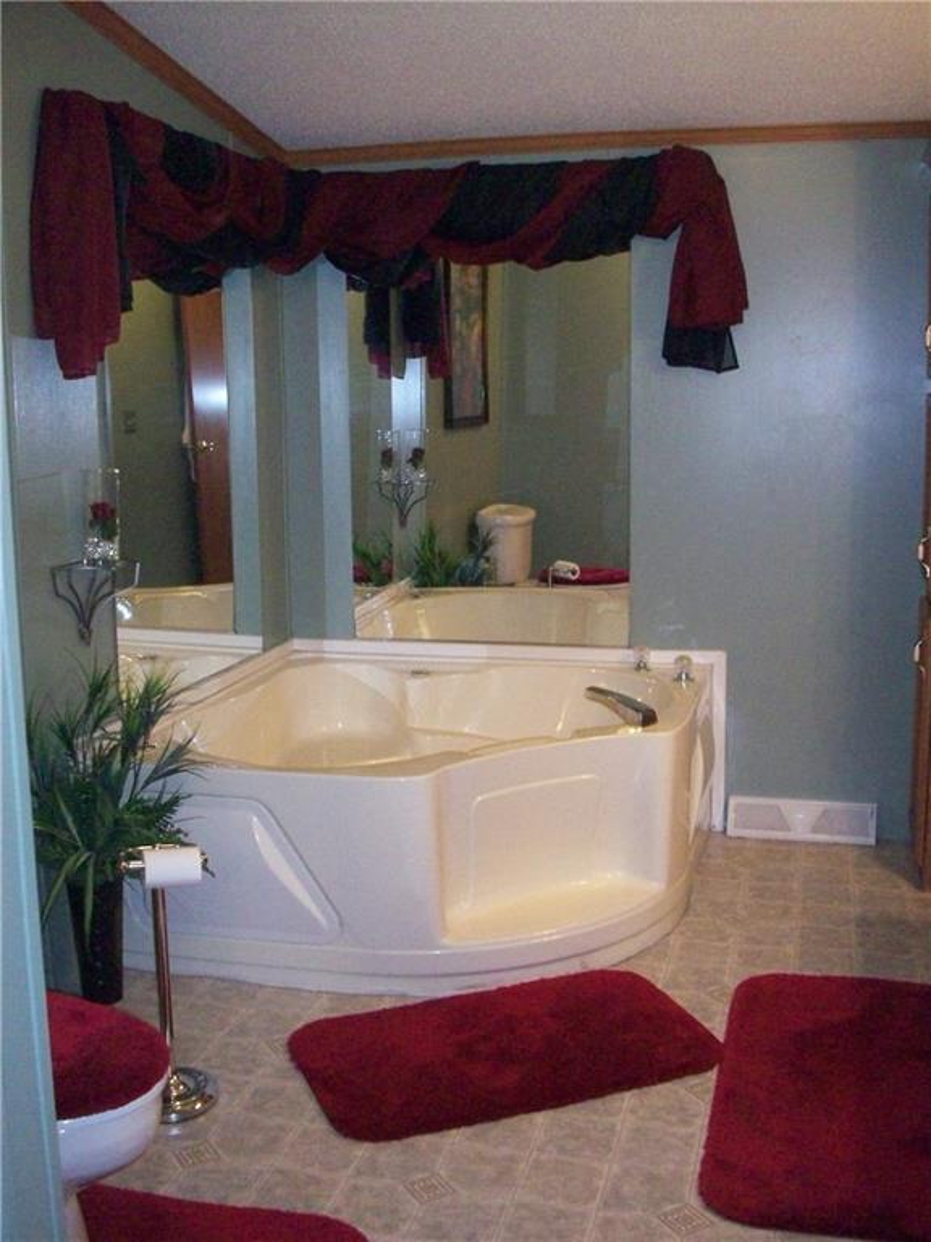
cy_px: 621
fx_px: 1327
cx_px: 466
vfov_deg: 50.1
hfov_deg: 38.7
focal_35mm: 37
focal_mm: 6.2
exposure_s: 1/45
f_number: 2.8
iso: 400
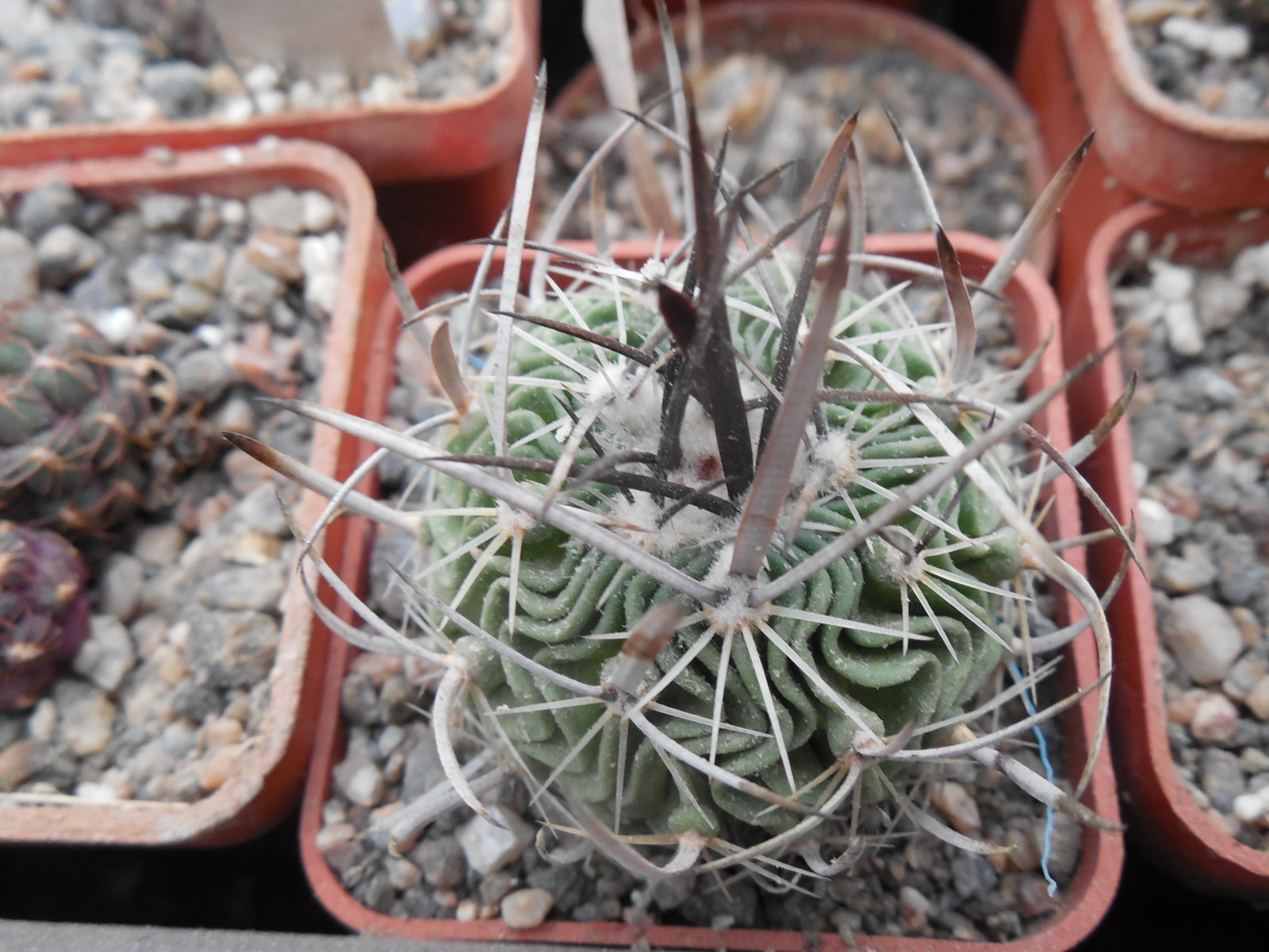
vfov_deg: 45.4
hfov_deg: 58.4
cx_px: 634
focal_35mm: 31
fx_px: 1136
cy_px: 476
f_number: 3.6
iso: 280
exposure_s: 1/30
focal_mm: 5.6
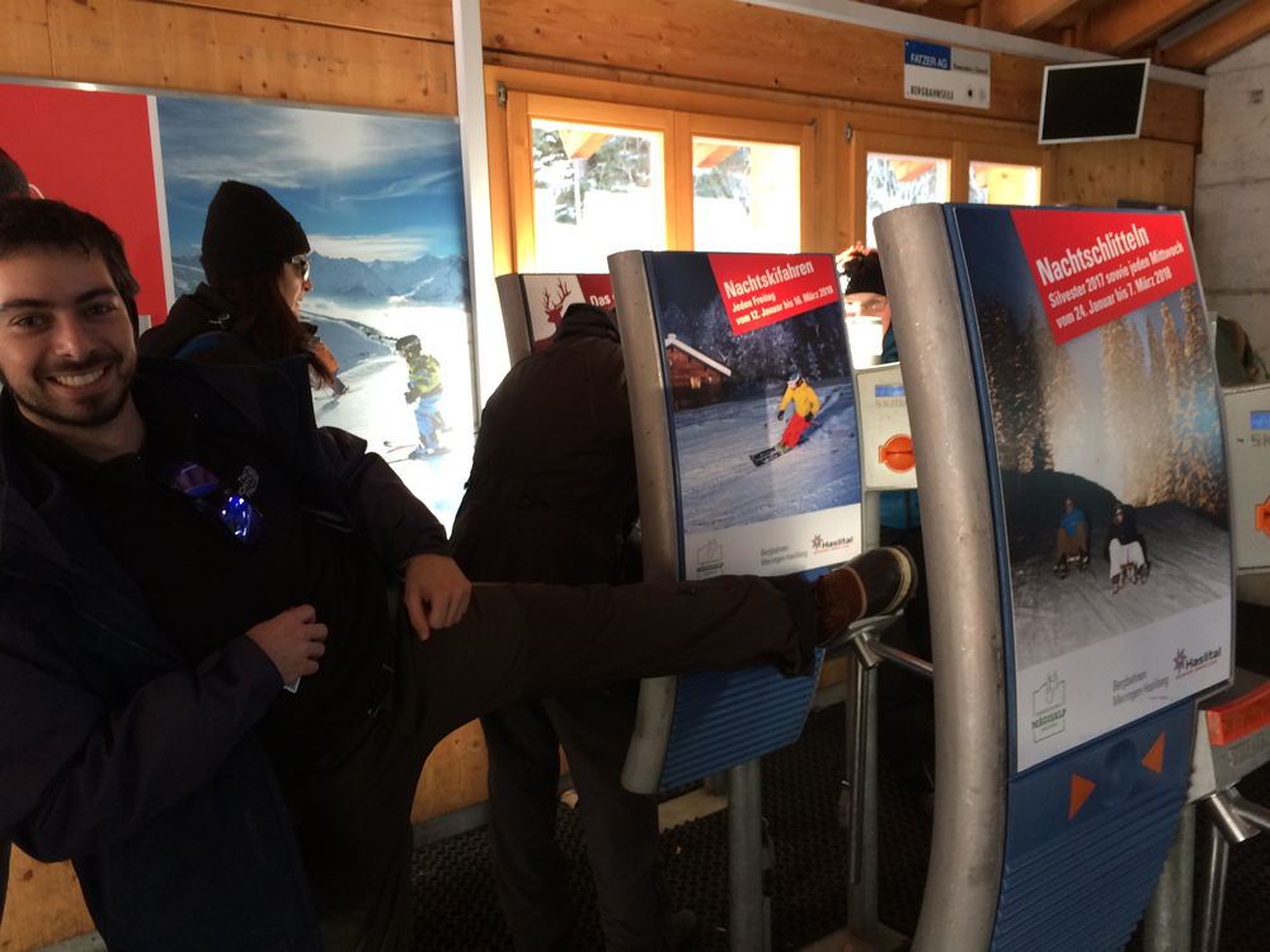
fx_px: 1064
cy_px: 476
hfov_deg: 61.7
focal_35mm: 29
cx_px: 635
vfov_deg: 48.2
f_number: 2.2
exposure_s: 1/33
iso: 100
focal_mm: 4.15
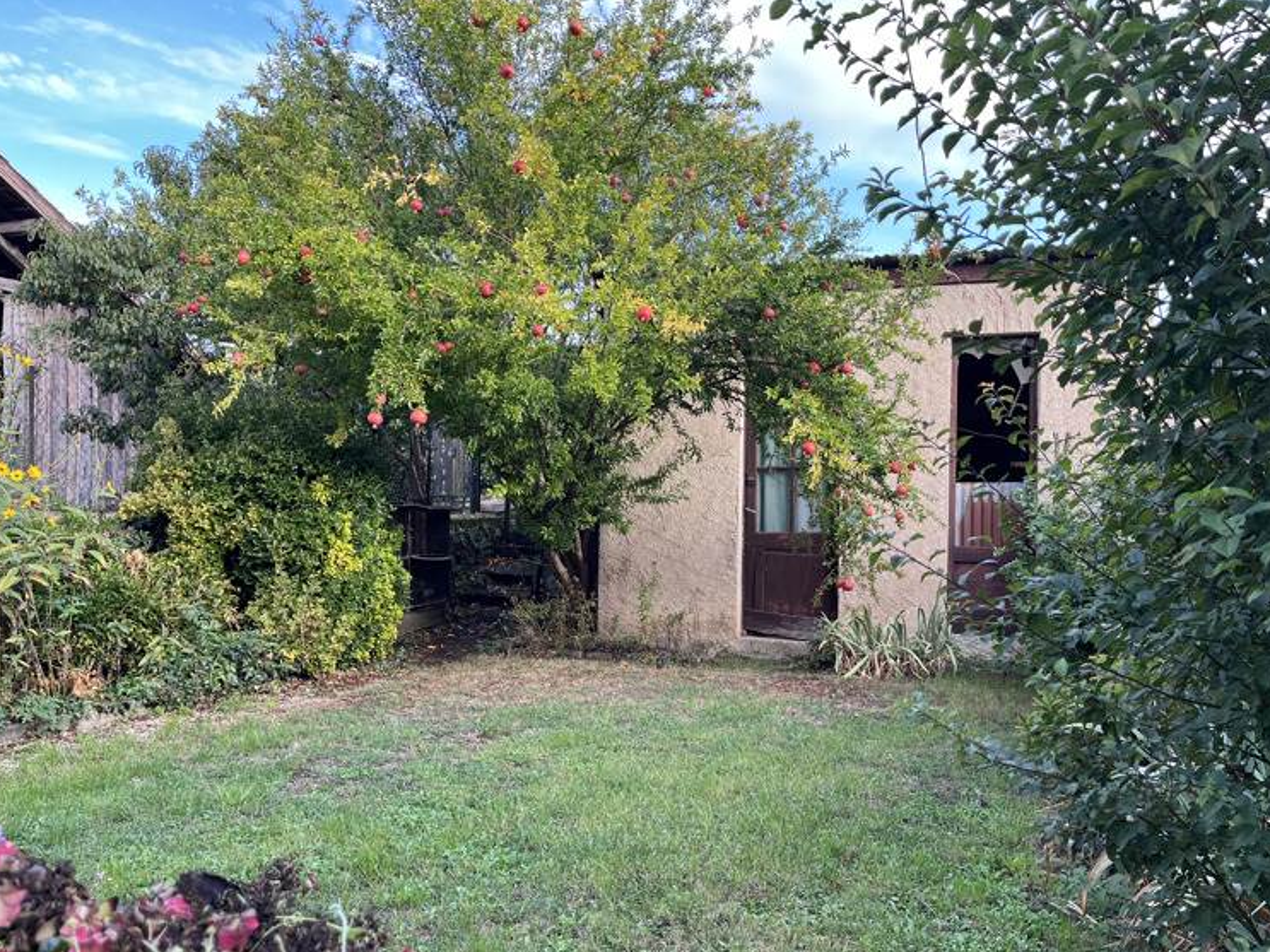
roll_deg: -1.4
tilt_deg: +0.8
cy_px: 509
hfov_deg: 63.4
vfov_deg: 49.7
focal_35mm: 28
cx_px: 677
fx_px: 1027
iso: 40
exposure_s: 1/186
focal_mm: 5.1
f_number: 1.6
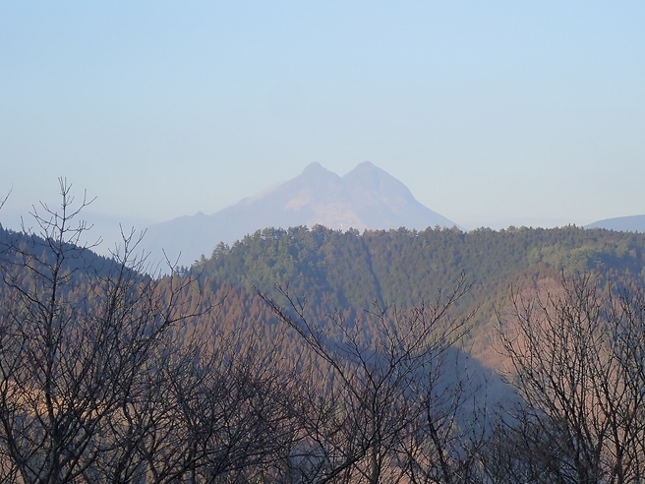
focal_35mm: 122
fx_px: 2273
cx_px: 344
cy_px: 231
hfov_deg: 16.1
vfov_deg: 12.1
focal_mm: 18
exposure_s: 1/250
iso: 100
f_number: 4.9
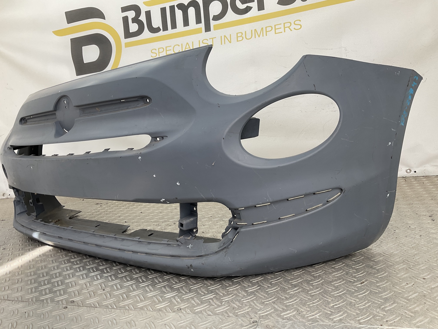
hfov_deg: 61.7
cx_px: 219
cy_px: 164
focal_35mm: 29
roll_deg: +6.4
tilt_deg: -9.4
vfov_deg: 48.2
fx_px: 367
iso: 16
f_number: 1.8
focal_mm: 3
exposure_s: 1/115
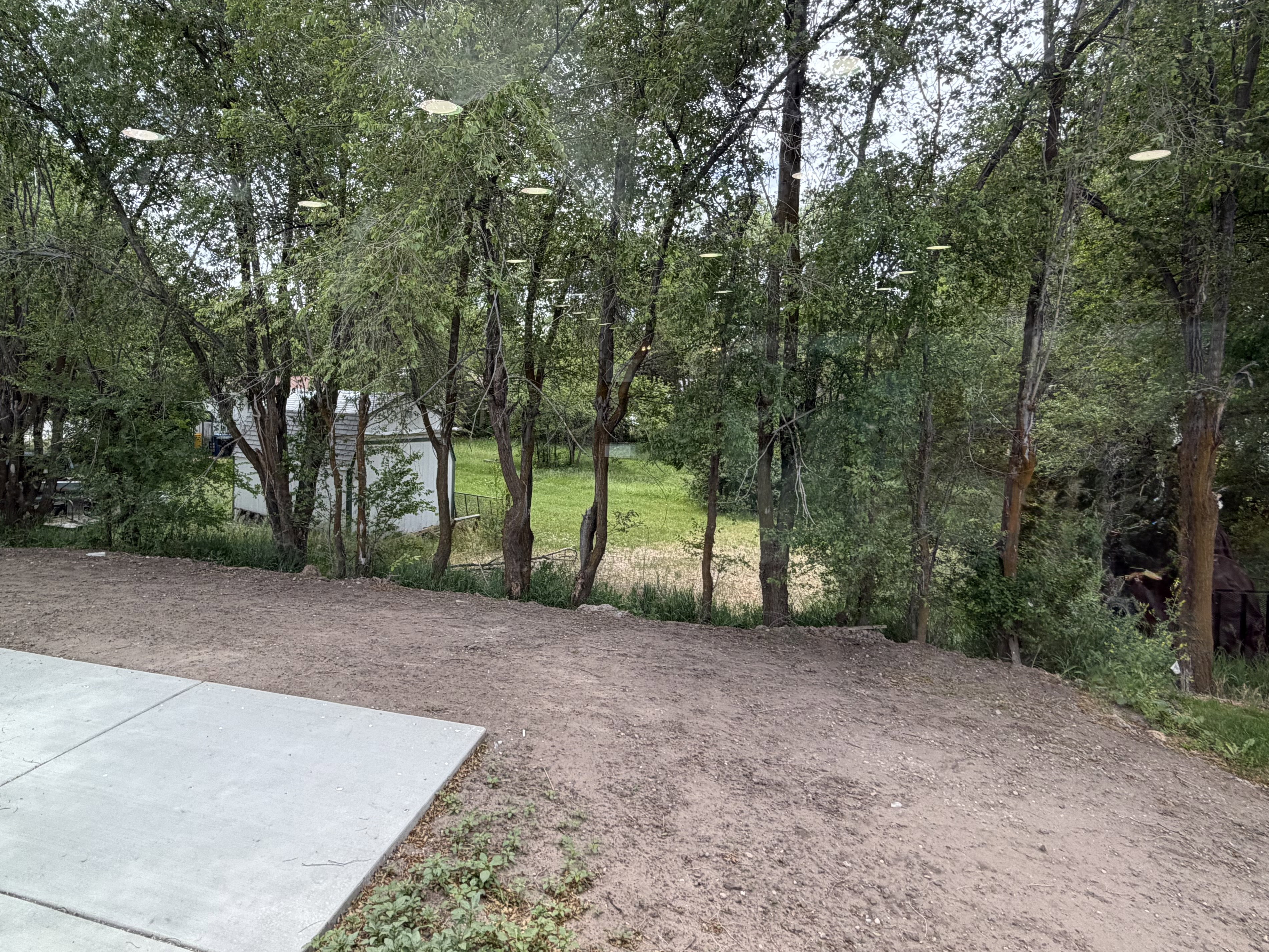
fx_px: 770
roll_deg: -0.7
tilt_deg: -2.3
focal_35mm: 21
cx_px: 520
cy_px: 421
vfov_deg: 63.3
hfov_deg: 78.3
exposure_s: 1/502
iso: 64
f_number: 2.2
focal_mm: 2.22
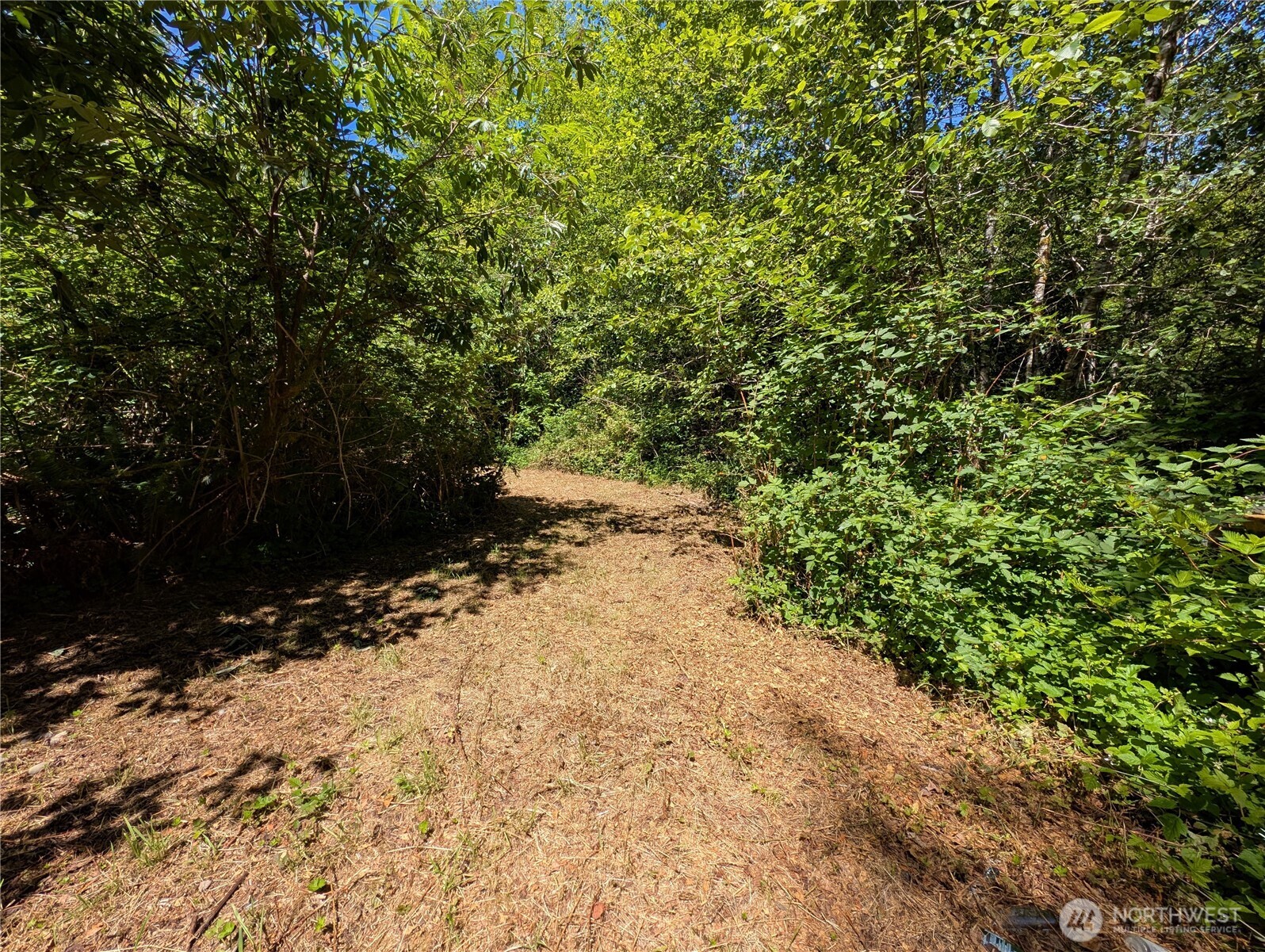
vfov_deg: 94.6
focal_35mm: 12
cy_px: 476
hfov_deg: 110.5
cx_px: 632
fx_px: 439
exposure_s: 1/747
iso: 37
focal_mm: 2.23
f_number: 1.95
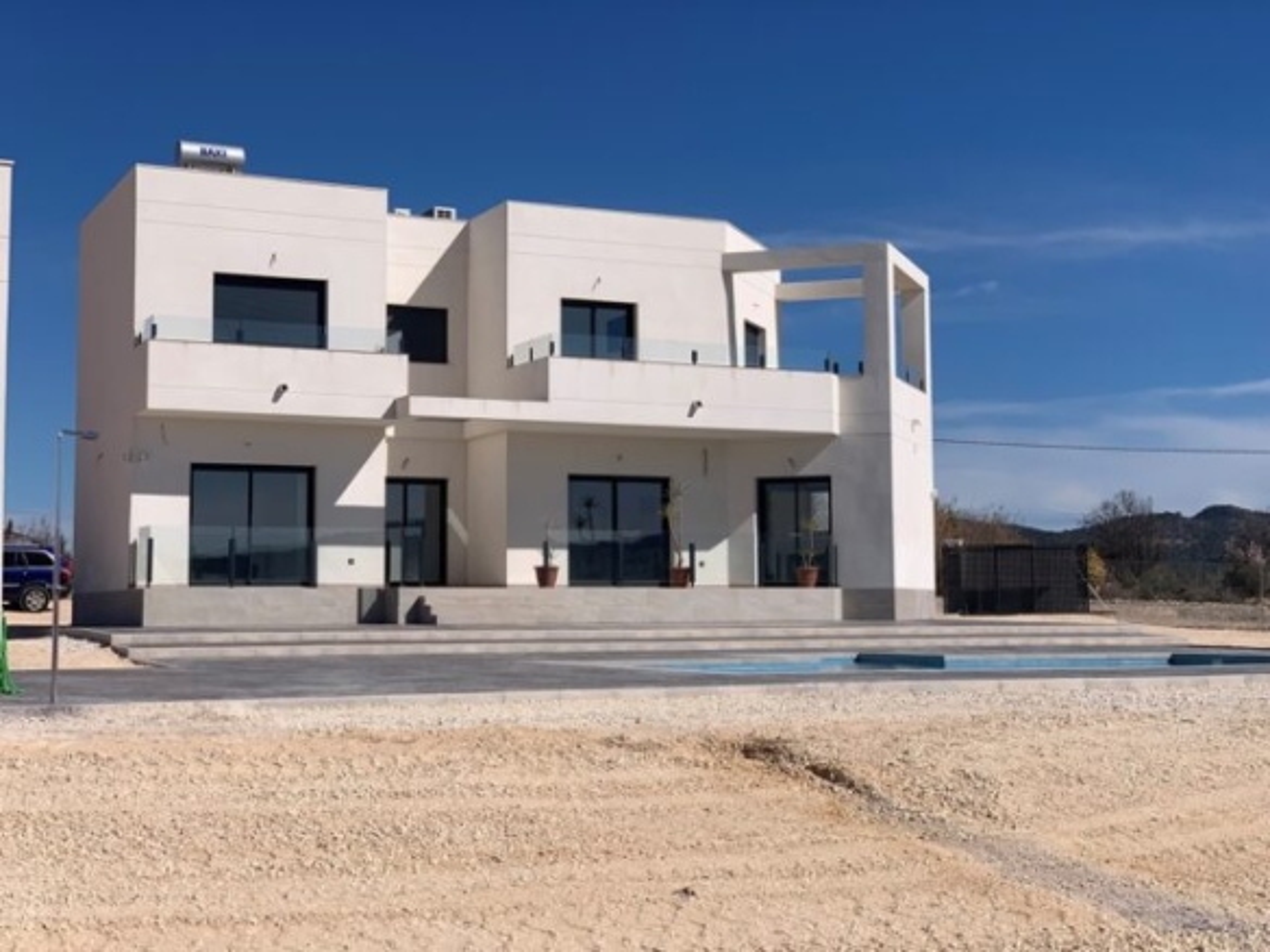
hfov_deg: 36.8
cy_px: 476
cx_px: 635
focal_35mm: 52
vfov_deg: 28.0
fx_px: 1908
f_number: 2.4
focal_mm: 6
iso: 16
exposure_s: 1/3195
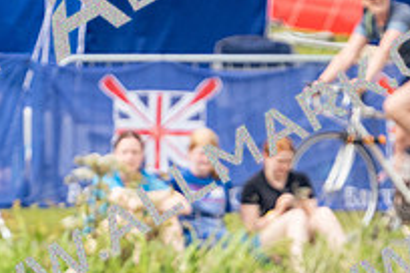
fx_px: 28914
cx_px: 159
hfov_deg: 0.8
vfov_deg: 0.5
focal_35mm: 2539
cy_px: 356
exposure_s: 1/1600
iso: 640
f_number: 6.3
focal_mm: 594
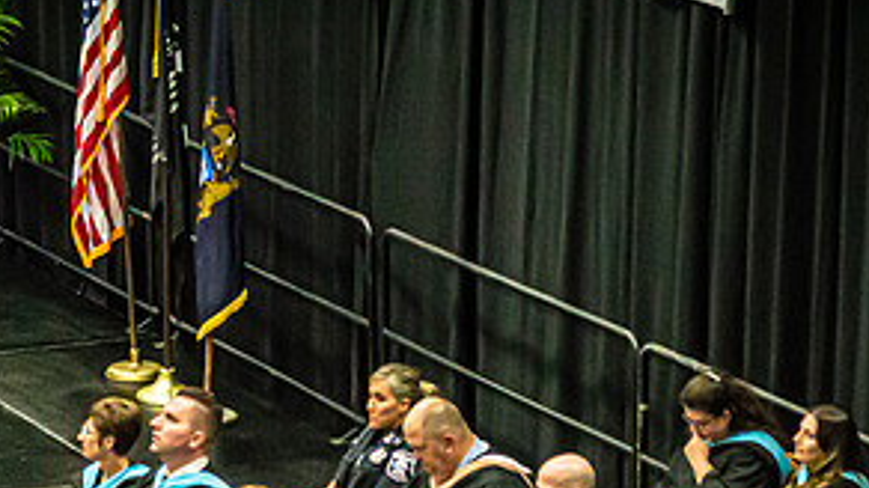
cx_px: 29
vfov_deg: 5.8
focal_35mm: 208
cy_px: 353
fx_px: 4791
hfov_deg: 10.3
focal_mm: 52
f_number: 2.8
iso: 5600
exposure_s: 1/320
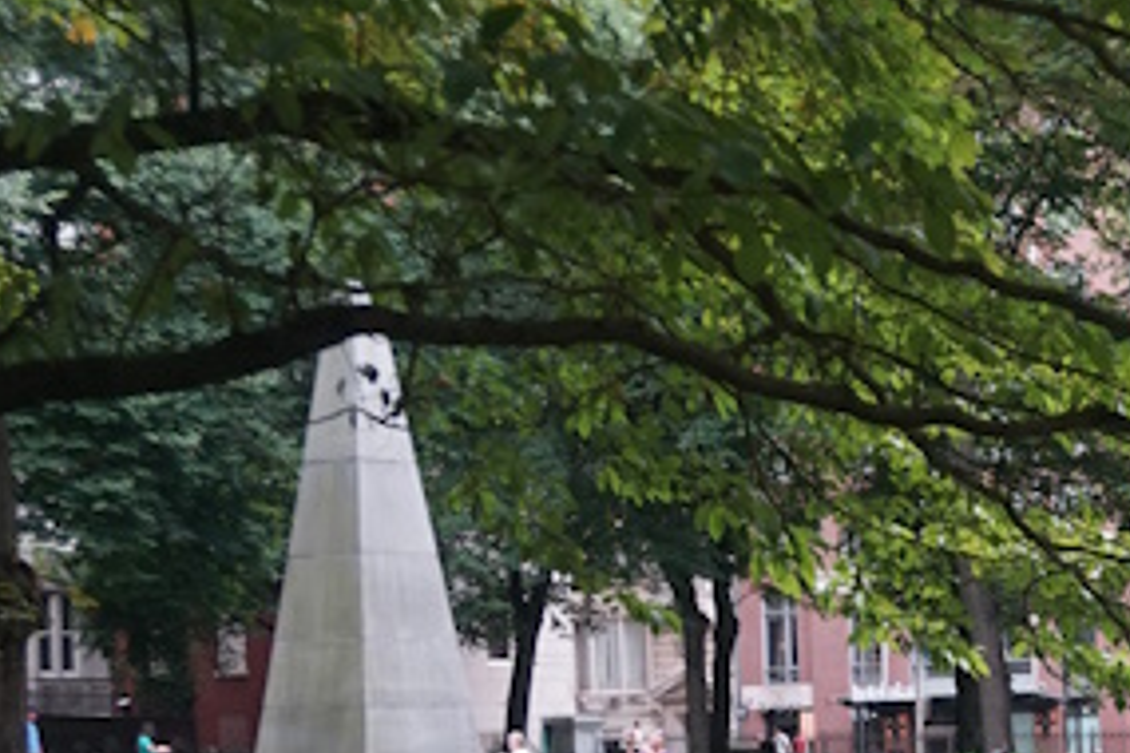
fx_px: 2856
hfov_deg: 21.2
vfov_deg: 14.8
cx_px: 1273
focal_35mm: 91
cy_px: 767
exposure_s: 1/160
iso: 400
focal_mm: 25
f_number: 4.5
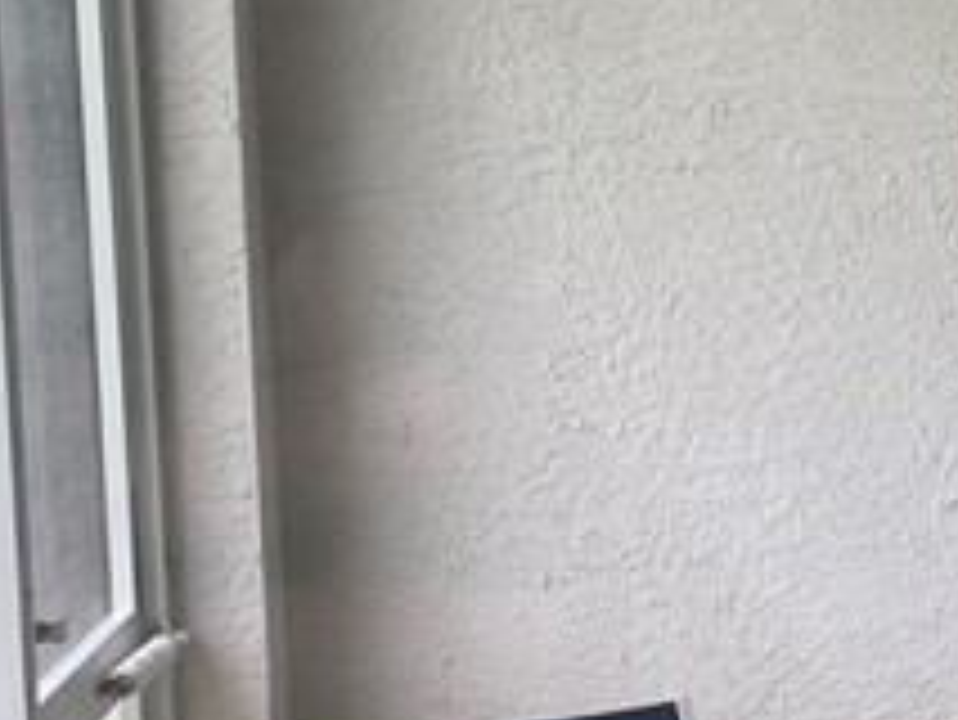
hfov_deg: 14.7
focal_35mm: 125
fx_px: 3461
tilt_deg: -6.5
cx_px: 1412
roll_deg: +0.8
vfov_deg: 11.8
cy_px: 572
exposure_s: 1/121
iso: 40
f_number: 1.6
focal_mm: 4.2
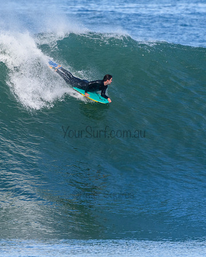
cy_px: 107
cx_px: 128
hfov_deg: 1.5
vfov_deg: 1.9
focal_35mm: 1014
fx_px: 7727
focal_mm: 410
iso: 560
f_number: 5.6
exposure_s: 1/2000
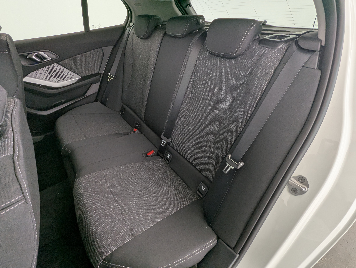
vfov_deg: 78.2
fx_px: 165
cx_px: 178
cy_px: 134
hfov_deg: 94.4
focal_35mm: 16
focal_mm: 2.35
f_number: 2.2
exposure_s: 1/45.2
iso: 81
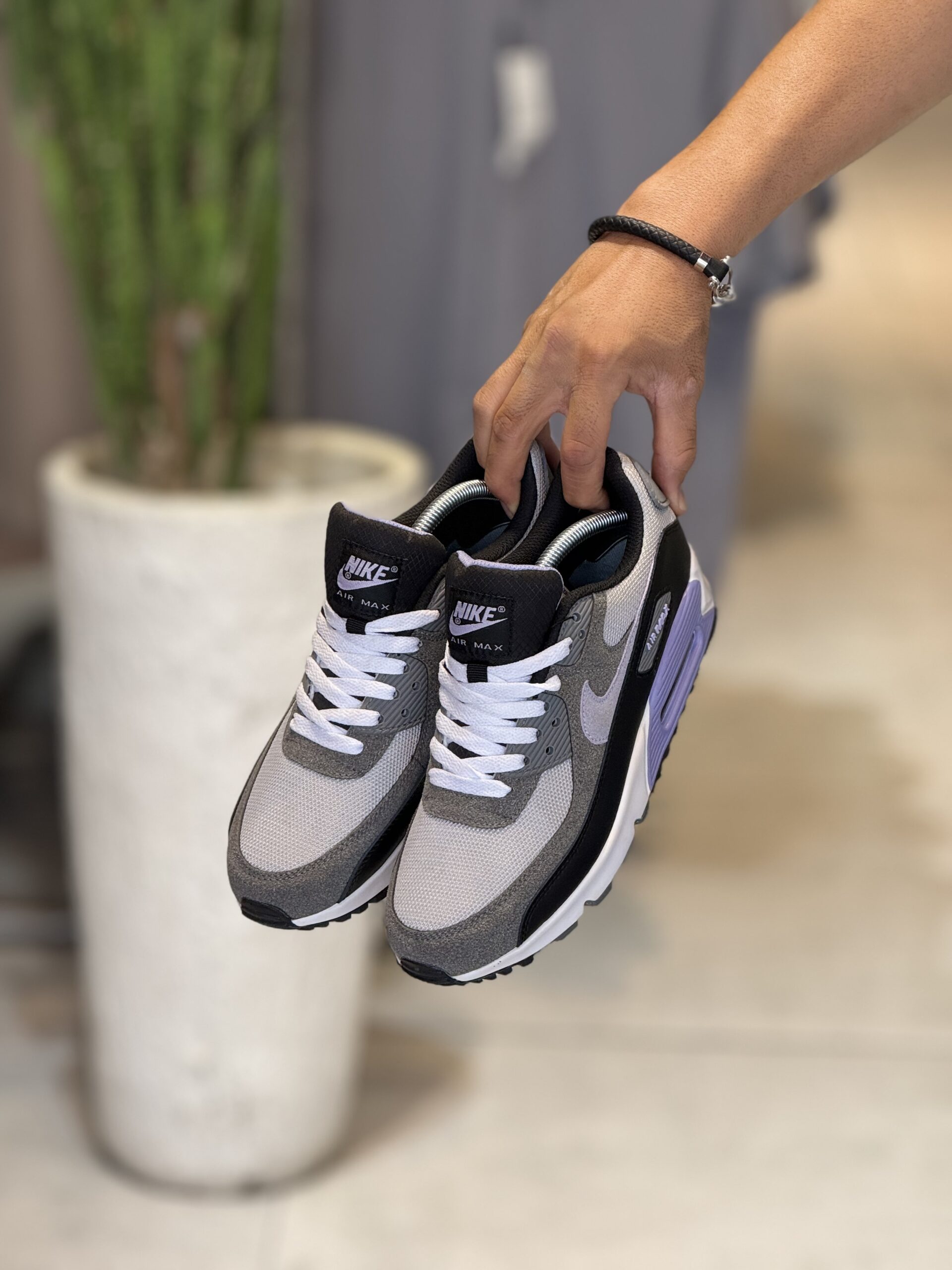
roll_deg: -1.8
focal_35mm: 120
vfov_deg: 16.4
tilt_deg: -13.3
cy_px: 635
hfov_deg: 12.3
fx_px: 4400
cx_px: 476
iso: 64
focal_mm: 15.66
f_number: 2.8
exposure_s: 1/100
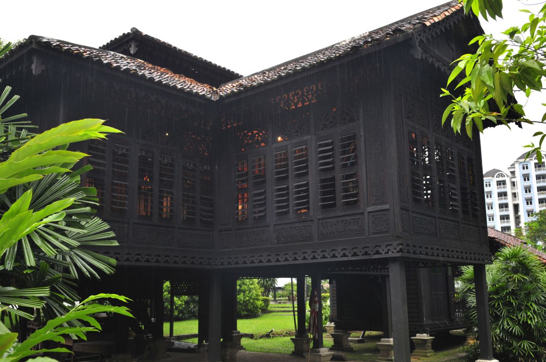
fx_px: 522
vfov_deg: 38.3
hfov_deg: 55.2
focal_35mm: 34
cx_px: 273
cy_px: 181
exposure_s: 1/50
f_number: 5
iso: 400
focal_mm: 23
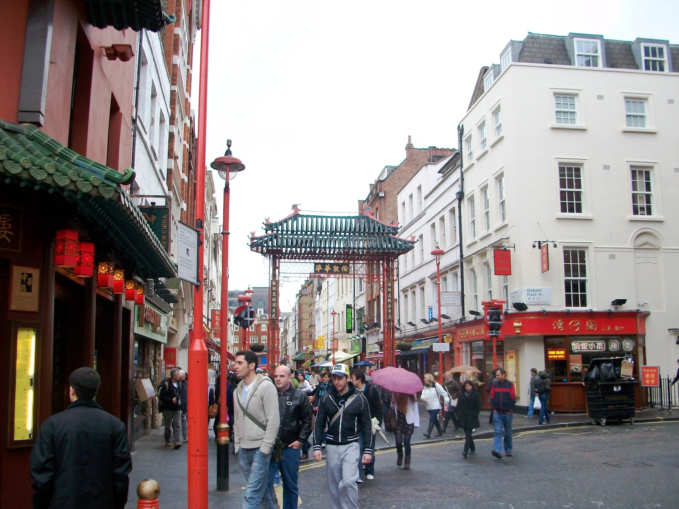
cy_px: 254
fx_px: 667
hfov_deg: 54.0
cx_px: 340
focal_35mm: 34
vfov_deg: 41.8
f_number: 2.8
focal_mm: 5.7
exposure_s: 1/160
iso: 80
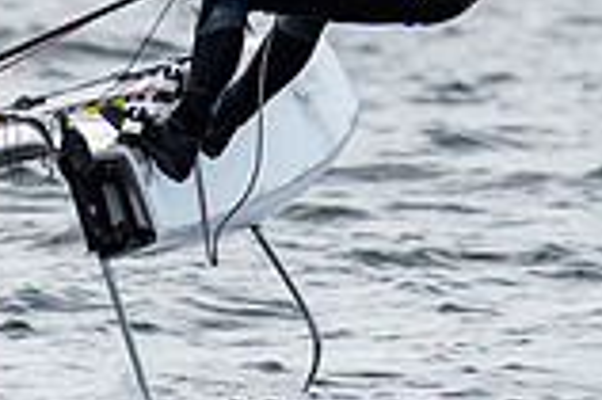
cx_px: -50
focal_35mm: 1727
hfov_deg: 1.2
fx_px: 28849
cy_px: -139
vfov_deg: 0.8
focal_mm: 300
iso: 400
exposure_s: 1/5000
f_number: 5
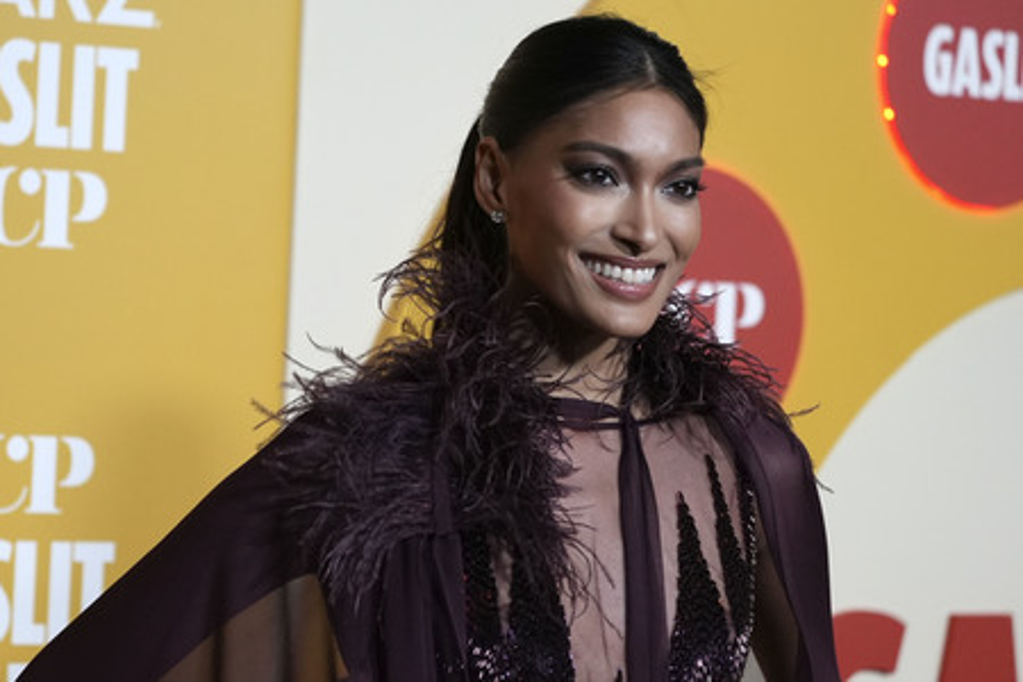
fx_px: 3751
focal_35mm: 132
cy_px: 341
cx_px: 512
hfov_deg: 15.5
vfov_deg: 10.4
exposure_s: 1/320
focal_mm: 132
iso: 5000
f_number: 5
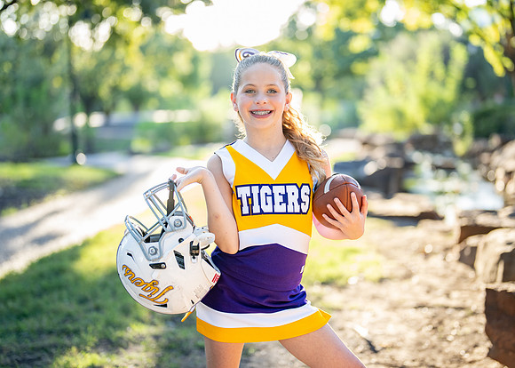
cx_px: 274
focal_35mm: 58
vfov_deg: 24.5
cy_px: 175
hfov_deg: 33.9
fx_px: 845
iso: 250
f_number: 1.2
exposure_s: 1/800
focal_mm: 50
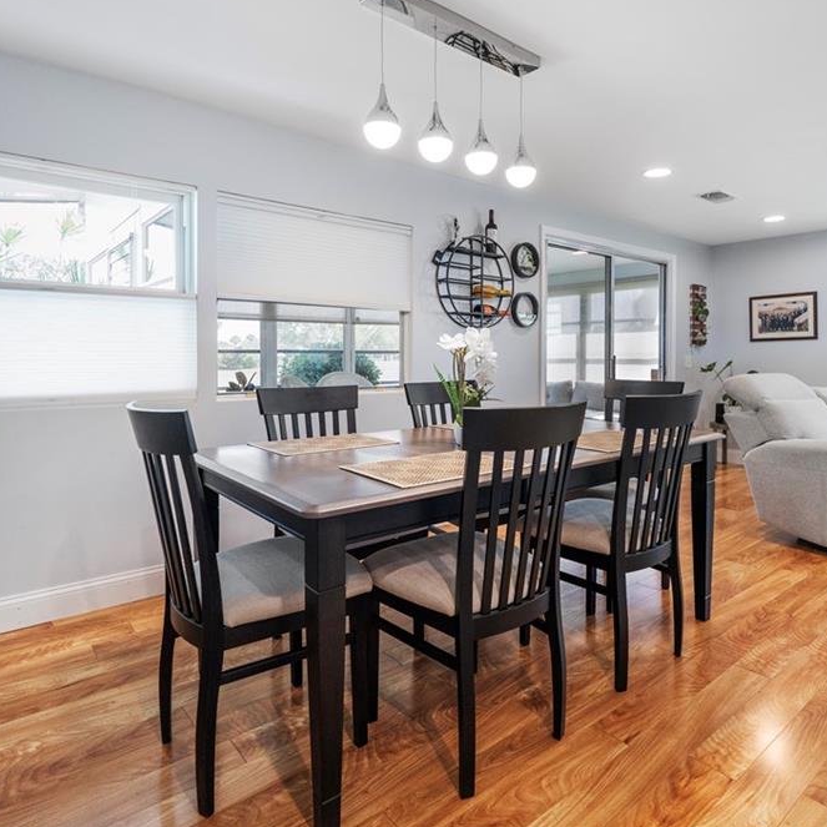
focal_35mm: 21
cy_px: 408
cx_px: 447
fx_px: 568
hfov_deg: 72.0
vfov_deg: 72.1
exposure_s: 1/160
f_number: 4
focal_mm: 16
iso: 1250
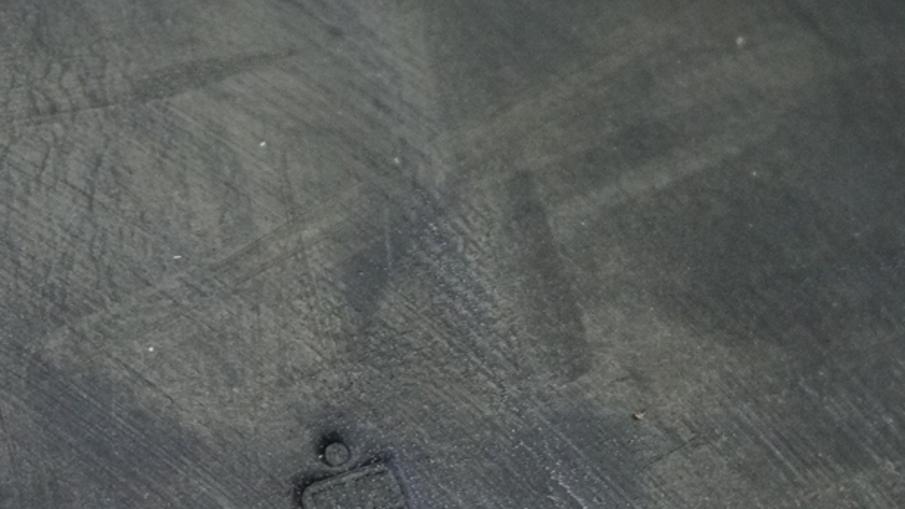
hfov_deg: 21.0
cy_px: 431
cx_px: 622
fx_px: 2424
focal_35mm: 101
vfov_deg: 11.9
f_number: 5
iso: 2500
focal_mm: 33
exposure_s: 1/160
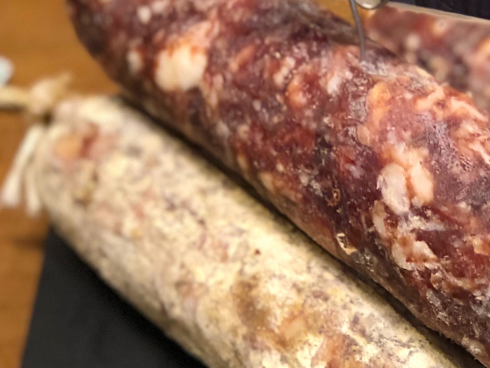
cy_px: 159
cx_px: 430
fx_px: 2166
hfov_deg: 12.8
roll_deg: +2.2
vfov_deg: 9.7
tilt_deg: -41.2
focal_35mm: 153
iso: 320
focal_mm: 6.6
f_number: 2.8
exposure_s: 1/50
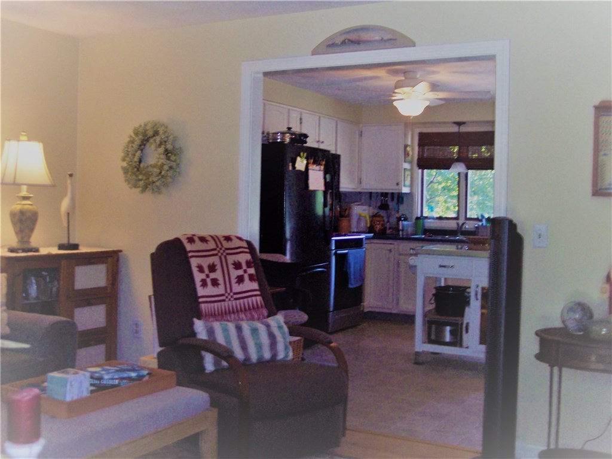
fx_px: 689
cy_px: 230
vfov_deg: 36.8
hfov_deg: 47.9
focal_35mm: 39
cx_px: 306
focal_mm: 8
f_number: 2.8
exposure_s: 1/60
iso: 200
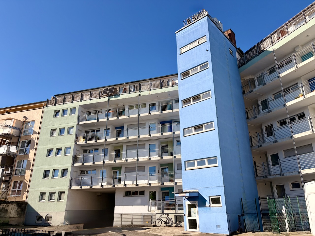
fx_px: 237
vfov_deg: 53.1
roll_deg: +0.1
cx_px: 158
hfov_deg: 67.3
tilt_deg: +20.5
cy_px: 118
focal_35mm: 26
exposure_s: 1/4065
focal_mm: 5.96
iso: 50
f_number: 1.6
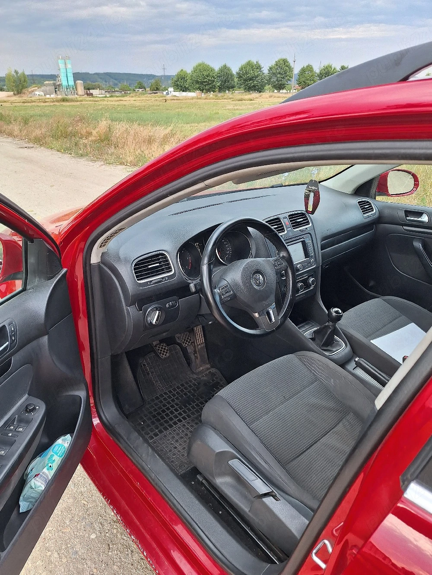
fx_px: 383
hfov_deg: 58.9
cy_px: 288
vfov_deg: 73.9
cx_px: 216
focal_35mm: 23
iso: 40
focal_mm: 5.54
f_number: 1.8
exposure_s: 1/204
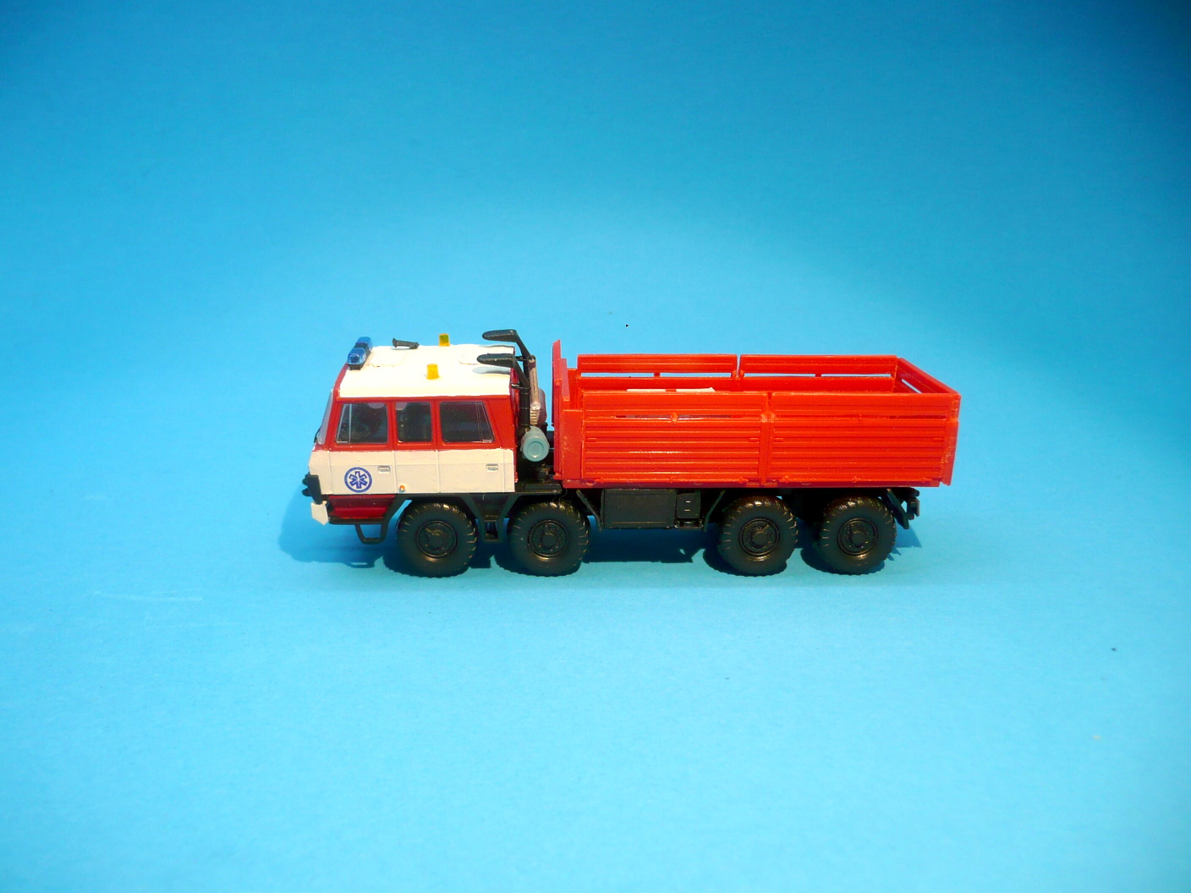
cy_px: 446
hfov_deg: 63.4
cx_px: 596
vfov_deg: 49.7
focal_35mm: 28
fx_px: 963
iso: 100
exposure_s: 1/125
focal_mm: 4.6
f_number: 3.3
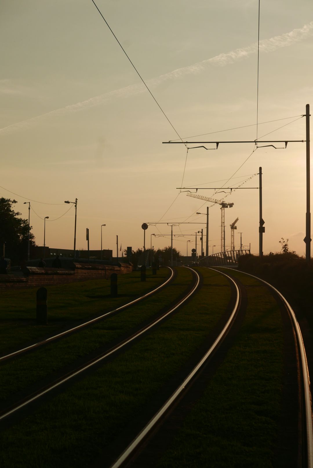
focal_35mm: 70
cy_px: 234
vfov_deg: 28.8
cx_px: 156
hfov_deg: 19.5
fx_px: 911
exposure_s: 1/1000
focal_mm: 31.5
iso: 200
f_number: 5.6
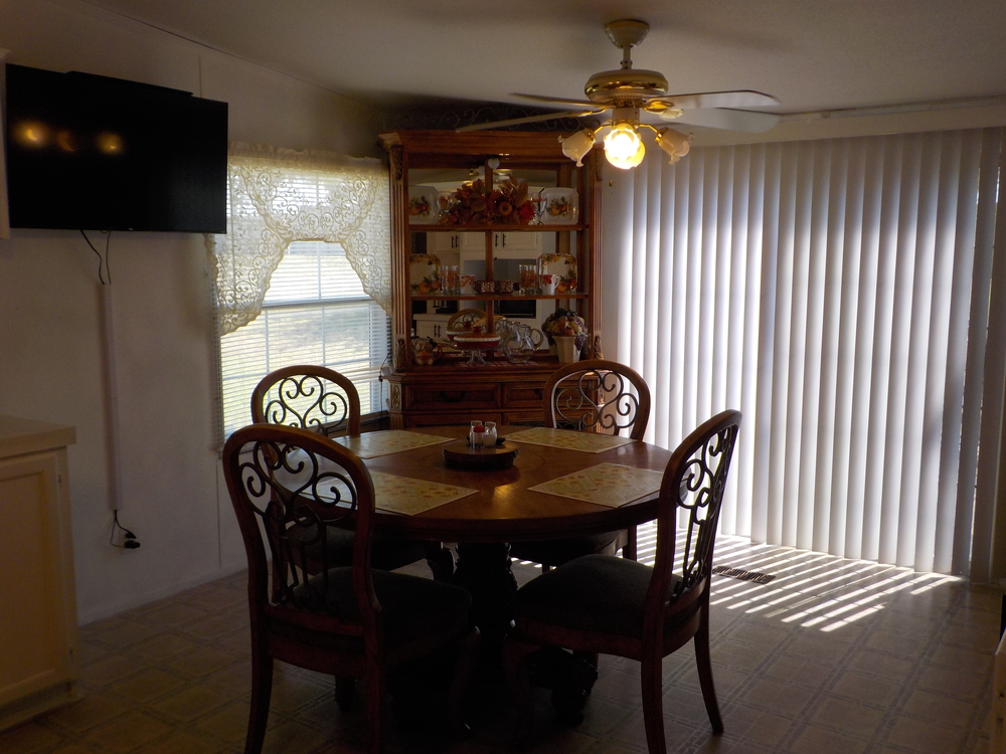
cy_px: 377
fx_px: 872
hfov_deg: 60.0
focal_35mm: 30
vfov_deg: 46.8
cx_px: 503
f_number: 3.3
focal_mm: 4.1
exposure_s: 1/125
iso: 125
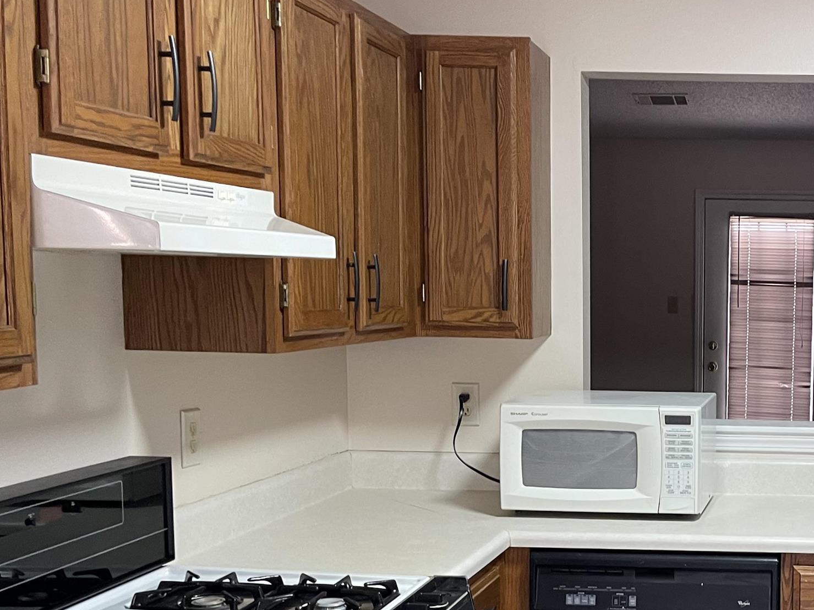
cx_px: 757
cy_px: 444
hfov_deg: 33.4
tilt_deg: -7.0
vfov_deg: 26.7
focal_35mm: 54
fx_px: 1270
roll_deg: -1.1
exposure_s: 1/60
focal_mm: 5.1
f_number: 1.6
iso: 160
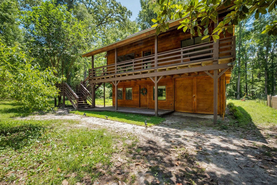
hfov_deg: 100.4
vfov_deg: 77.3
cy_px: 92
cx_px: 138
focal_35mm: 15
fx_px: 115
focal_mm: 10
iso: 250
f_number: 8
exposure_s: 1/100
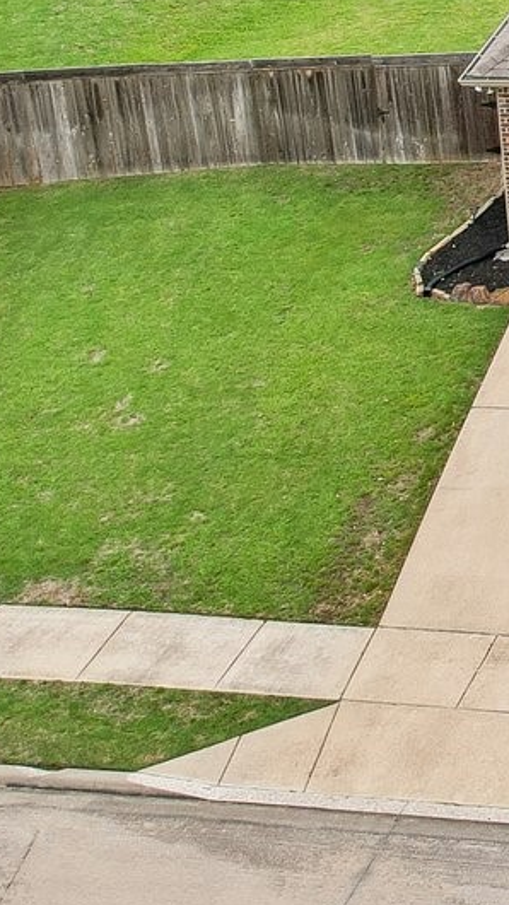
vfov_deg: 22.4
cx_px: 1155
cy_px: -134
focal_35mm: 89
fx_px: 2136
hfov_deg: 11.6
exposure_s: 1/1600
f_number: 2.8
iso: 100
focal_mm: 8.4
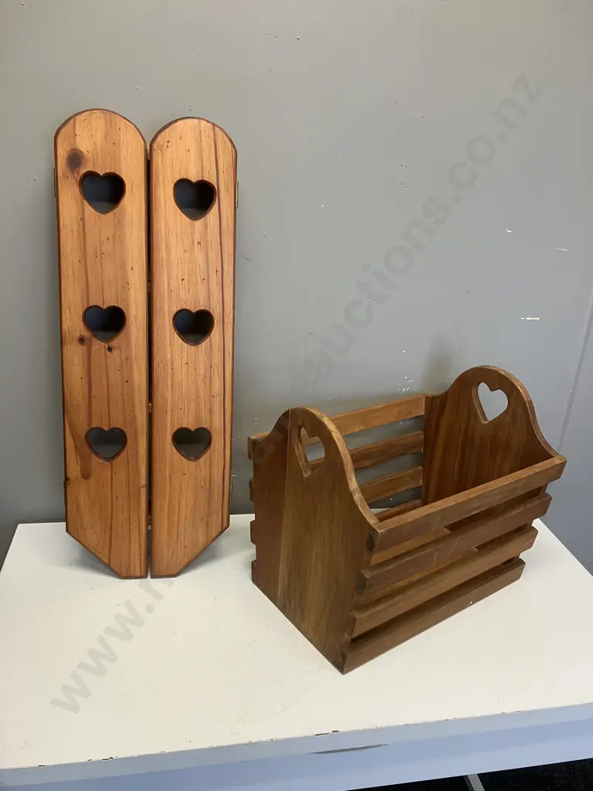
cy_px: 396
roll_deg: -4.2
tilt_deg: -18.9
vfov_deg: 63.4
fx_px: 640
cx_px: 296
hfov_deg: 49.7
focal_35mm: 28
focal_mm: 3.99
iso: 50
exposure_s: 1/50
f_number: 1.8
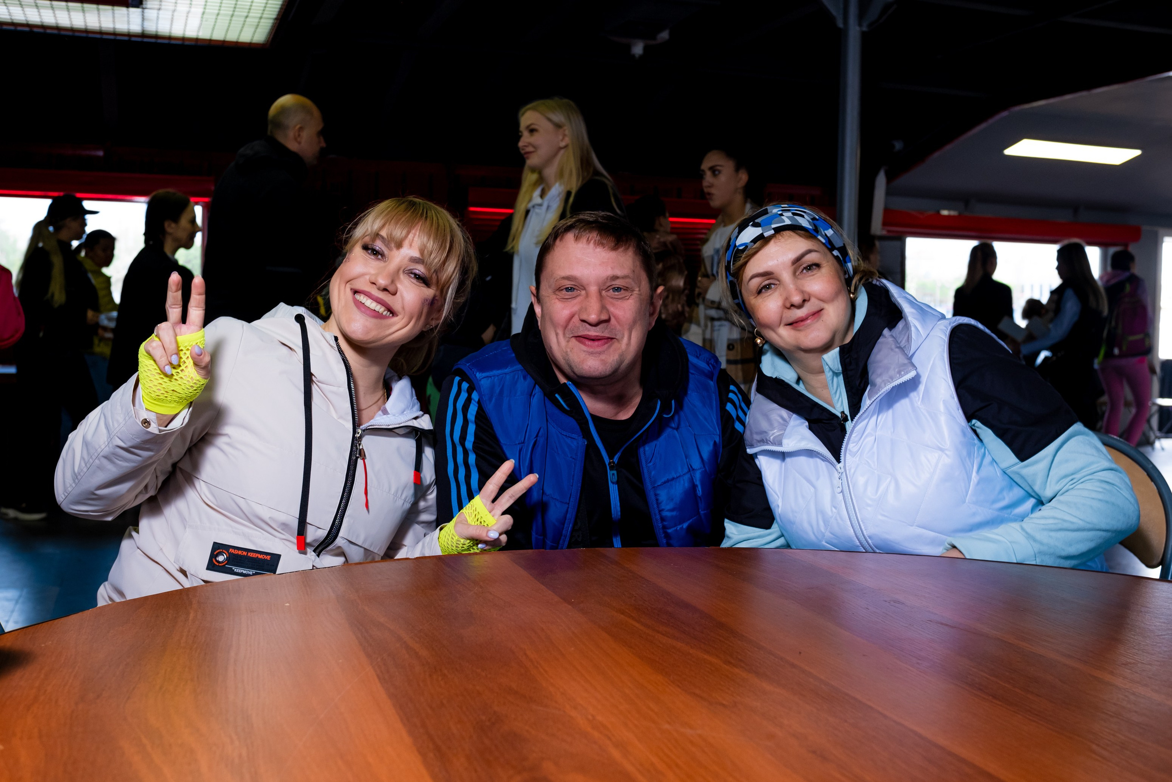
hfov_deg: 51.3
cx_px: 586
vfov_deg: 35.5
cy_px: 376
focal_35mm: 37
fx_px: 1220
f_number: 4
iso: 400
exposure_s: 1/125
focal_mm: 23
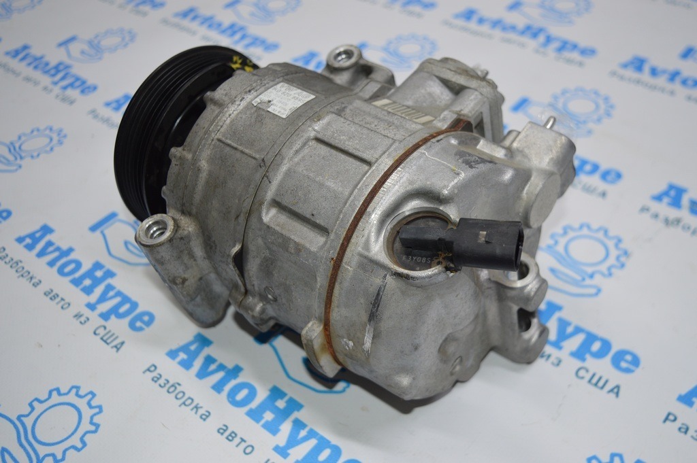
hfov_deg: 49.6
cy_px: 232
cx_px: 348
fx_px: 754
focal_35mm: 39
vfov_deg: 34.2
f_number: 4
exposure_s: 1/100
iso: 400
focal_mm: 26
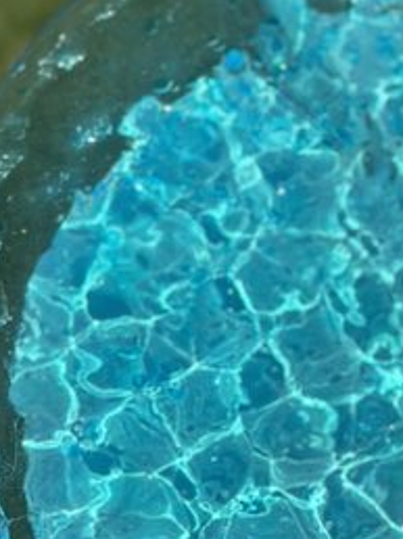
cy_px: 319
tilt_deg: -62.8
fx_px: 2472
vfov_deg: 12.4
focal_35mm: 159
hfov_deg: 9.1
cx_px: 560
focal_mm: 6.86
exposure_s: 1/18868
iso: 64
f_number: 1.78
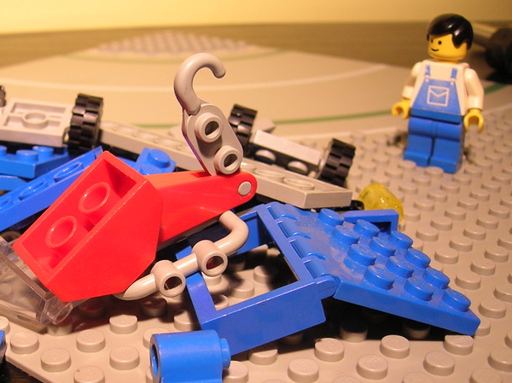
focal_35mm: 51
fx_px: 754
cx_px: 141
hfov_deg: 36.8
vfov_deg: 28.3
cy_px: 257
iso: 50
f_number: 2.9
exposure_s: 1/9
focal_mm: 5.7
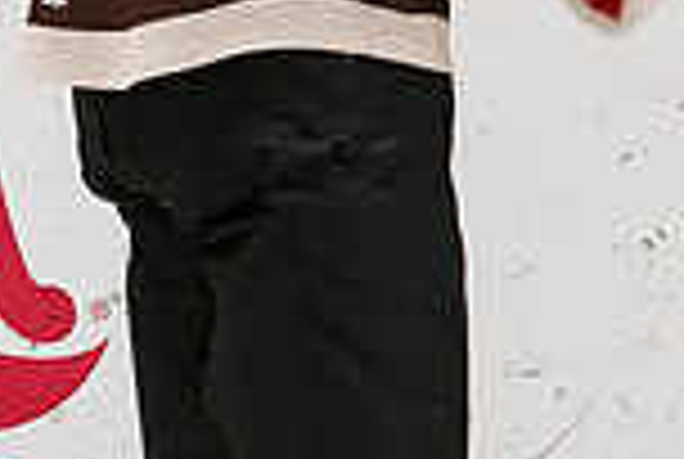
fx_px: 6396
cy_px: -116
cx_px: 698
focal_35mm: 336
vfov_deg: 4.1
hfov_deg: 6.1
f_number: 5
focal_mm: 50
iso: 1600
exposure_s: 1/250
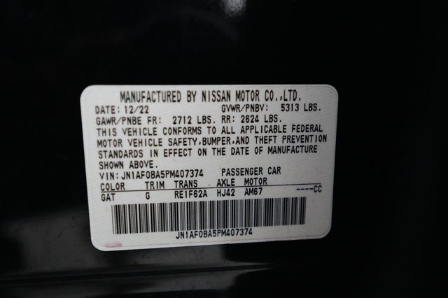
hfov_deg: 65.5
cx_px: 224
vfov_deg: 46.4
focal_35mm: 28
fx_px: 348
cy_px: 149
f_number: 2.8
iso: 12800
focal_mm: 28
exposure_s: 1/160
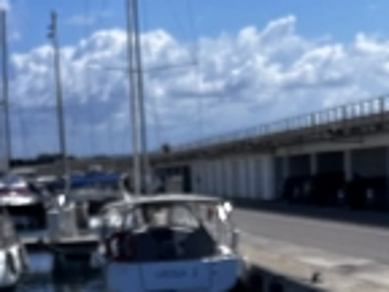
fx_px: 1113
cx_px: 254
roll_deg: +2.9
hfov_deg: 19.8
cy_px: 445
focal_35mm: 99
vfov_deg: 14.0
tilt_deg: -13.3
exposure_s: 1/4310
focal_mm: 5.1
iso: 50
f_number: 1.6
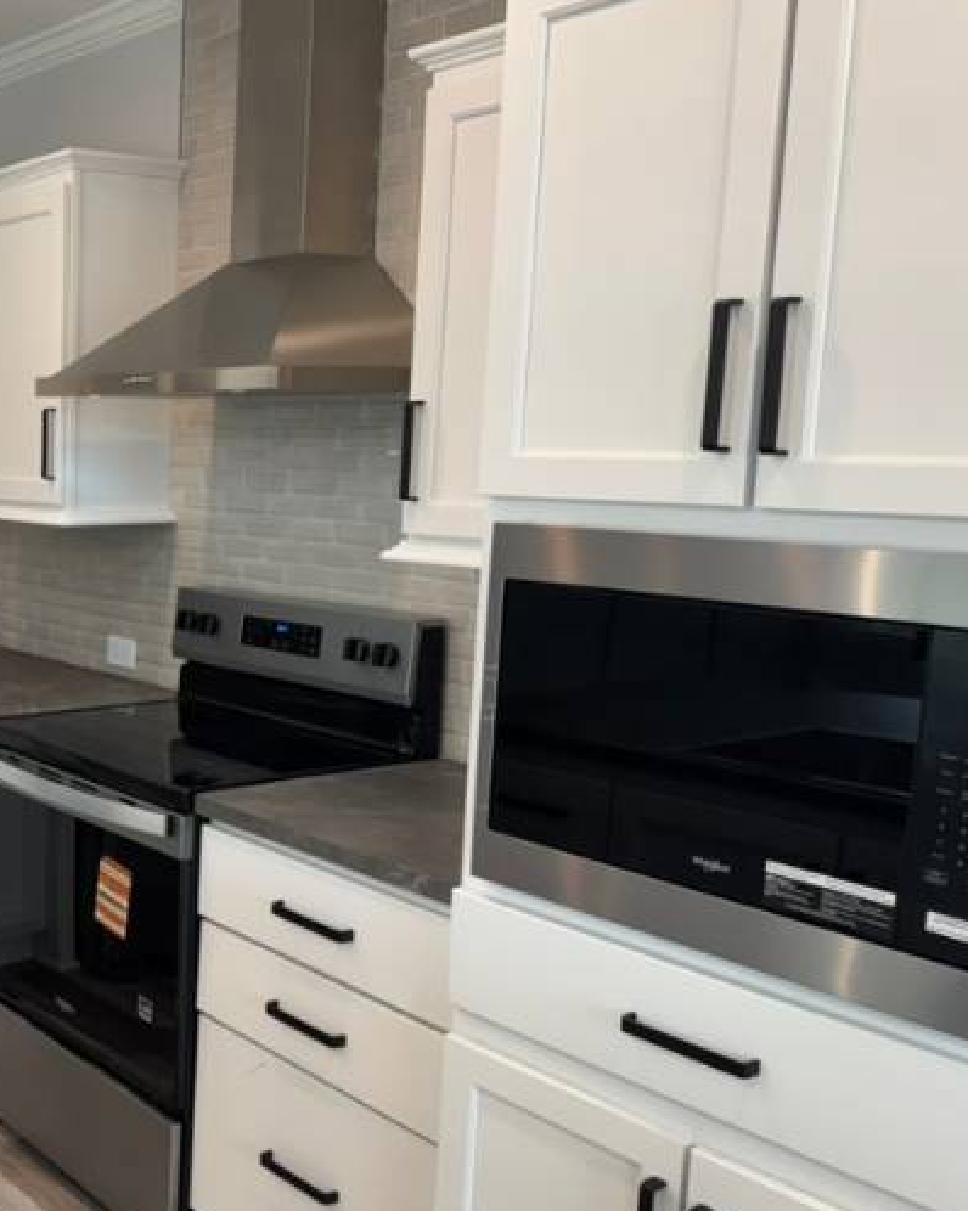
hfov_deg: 34.1
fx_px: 1433
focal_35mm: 40
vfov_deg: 45.7
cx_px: 5
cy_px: 677
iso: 125
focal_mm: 6.76
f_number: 1.78
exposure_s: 1/120
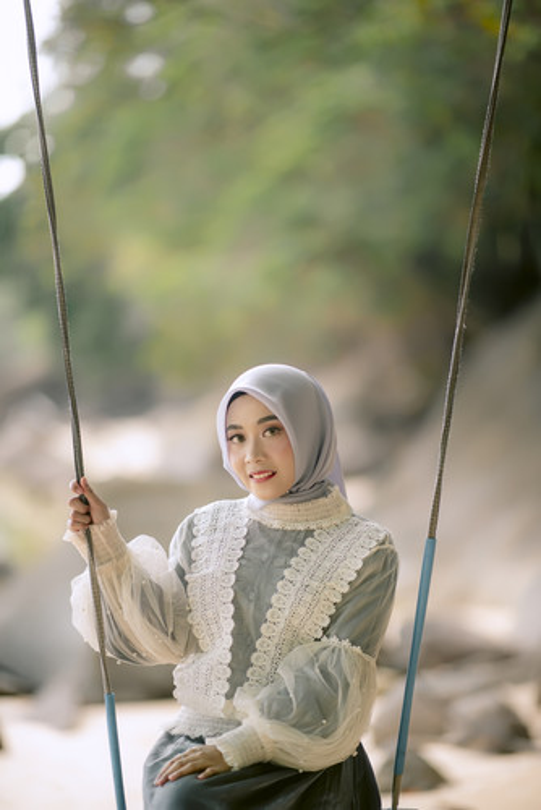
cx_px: 270
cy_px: 405
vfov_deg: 19.4
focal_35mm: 105
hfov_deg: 13.1
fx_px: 2363
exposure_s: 1/500
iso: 50
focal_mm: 105
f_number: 1.4
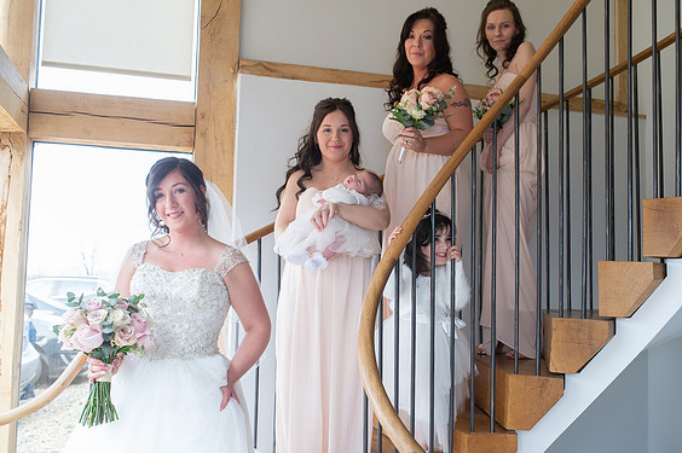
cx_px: 345
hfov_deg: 53.2
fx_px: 681
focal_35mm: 36
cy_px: 232
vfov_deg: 36.8
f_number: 4
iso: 250
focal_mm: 35
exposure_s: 1/125
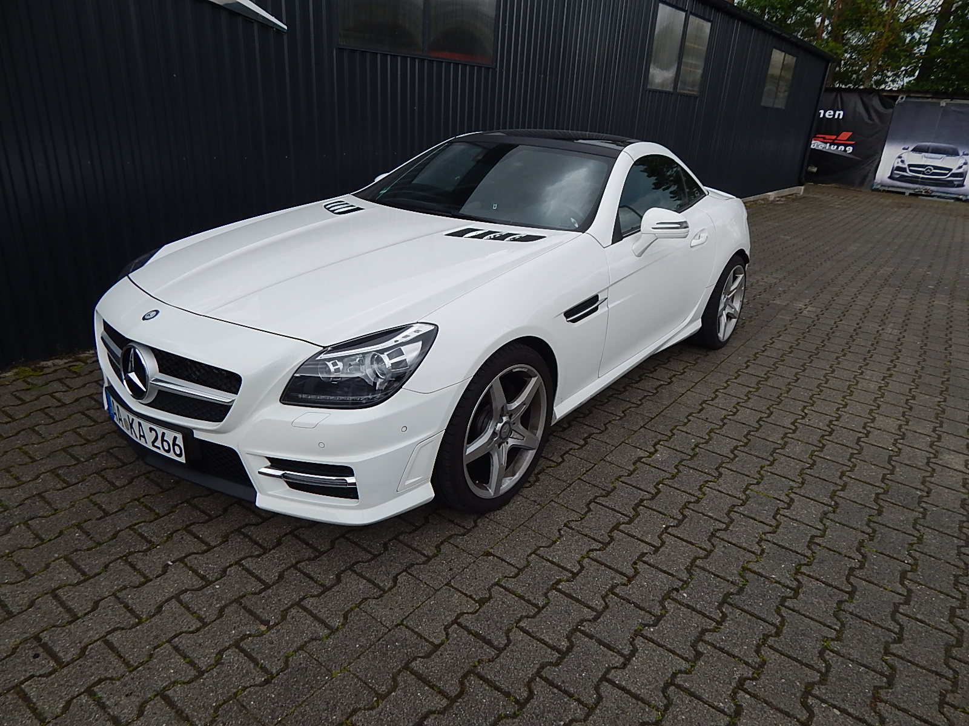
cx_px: 484
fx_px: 616
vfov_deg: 61.1
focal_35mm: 22
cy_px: 363
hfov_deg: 76.4
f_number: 3
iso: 125
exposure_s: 1/400
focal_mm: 4
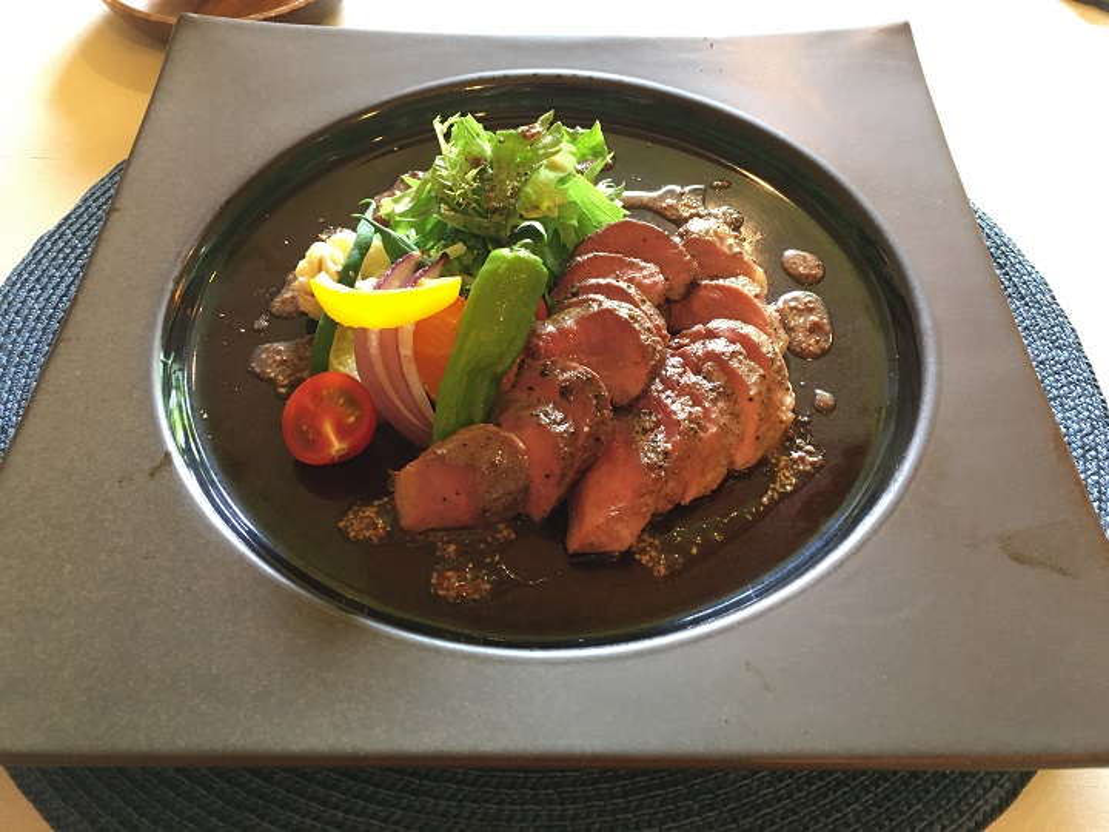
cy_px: 416
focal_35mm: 29
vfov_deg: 48.2
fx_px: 929
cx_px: 554
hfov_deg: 61.7
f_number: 2.2
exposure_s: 1/24
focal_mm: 4.15
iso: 200
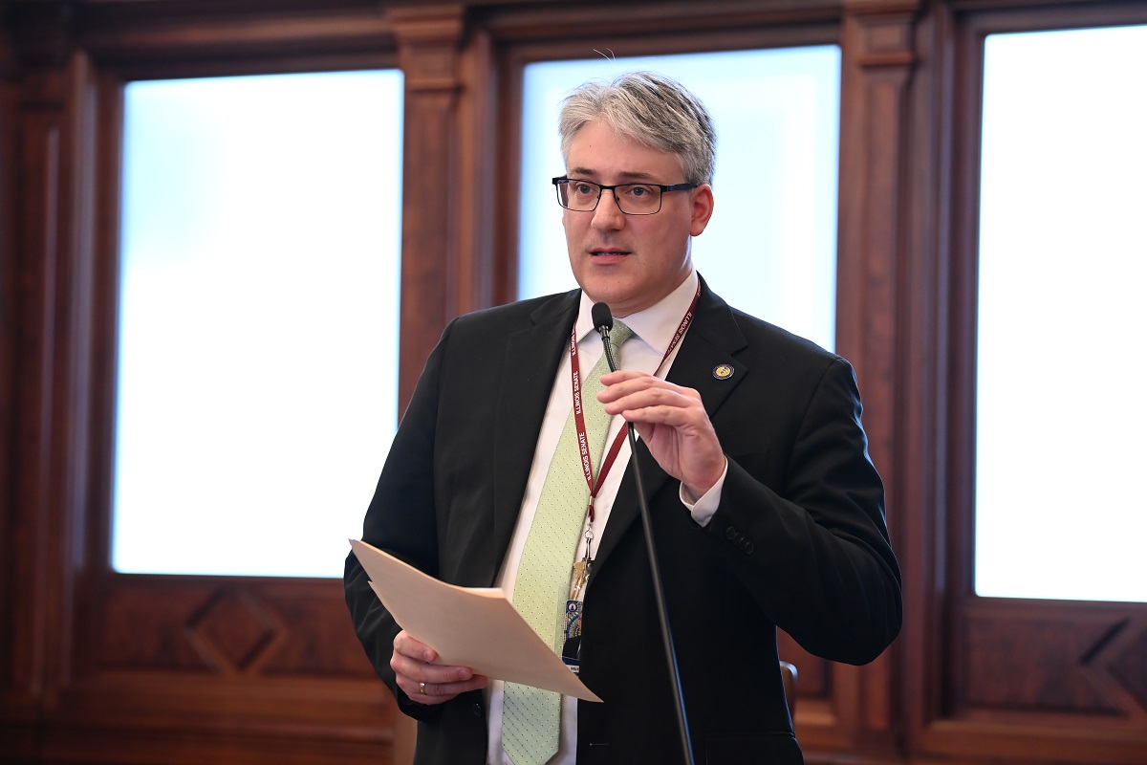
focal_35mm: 110
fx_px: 3504
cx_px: 574
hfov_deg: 18.6
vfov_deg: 12.5
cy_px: 382
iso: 3200
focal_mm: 110
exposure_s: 1/200
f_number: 3.2
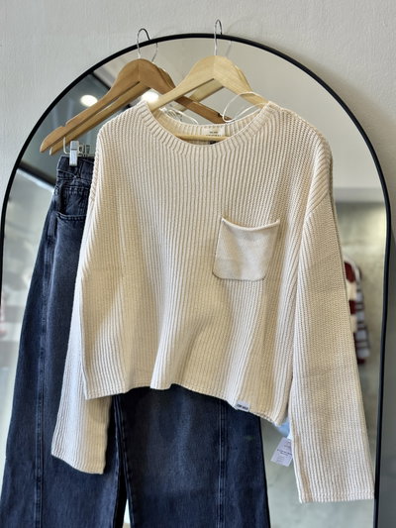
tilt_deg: -5.6
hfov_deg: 28.0
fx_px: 793
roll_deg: -0.3
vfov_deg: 36.8
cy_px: 264
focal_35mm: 52
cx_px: 198
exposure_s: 1/100
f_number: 1.6
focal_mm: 5.96
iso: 64
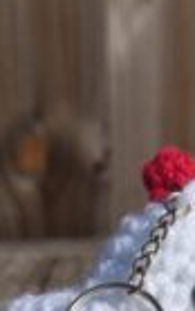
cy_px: 312
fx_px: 620
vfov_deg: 26.7
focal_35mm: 73
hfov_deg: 17.5
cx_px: 193
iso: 51
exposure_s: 1/4348
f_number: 1.85
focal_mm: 6.81
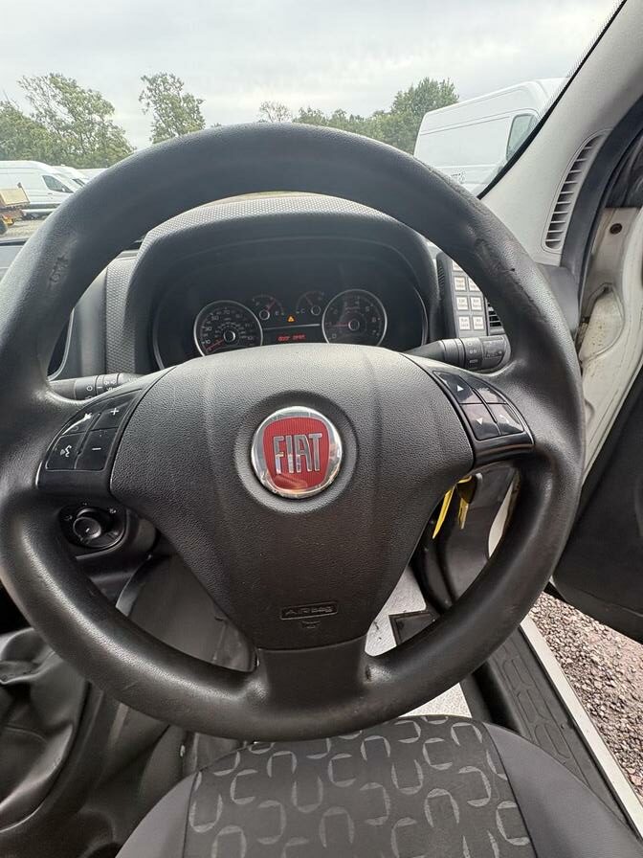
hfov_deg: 85.7
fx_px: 347
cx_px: 322
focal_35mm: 14
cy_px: 429
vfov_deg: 102.1
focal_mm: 2.22
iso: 80
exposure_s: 1/140
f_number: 2.2
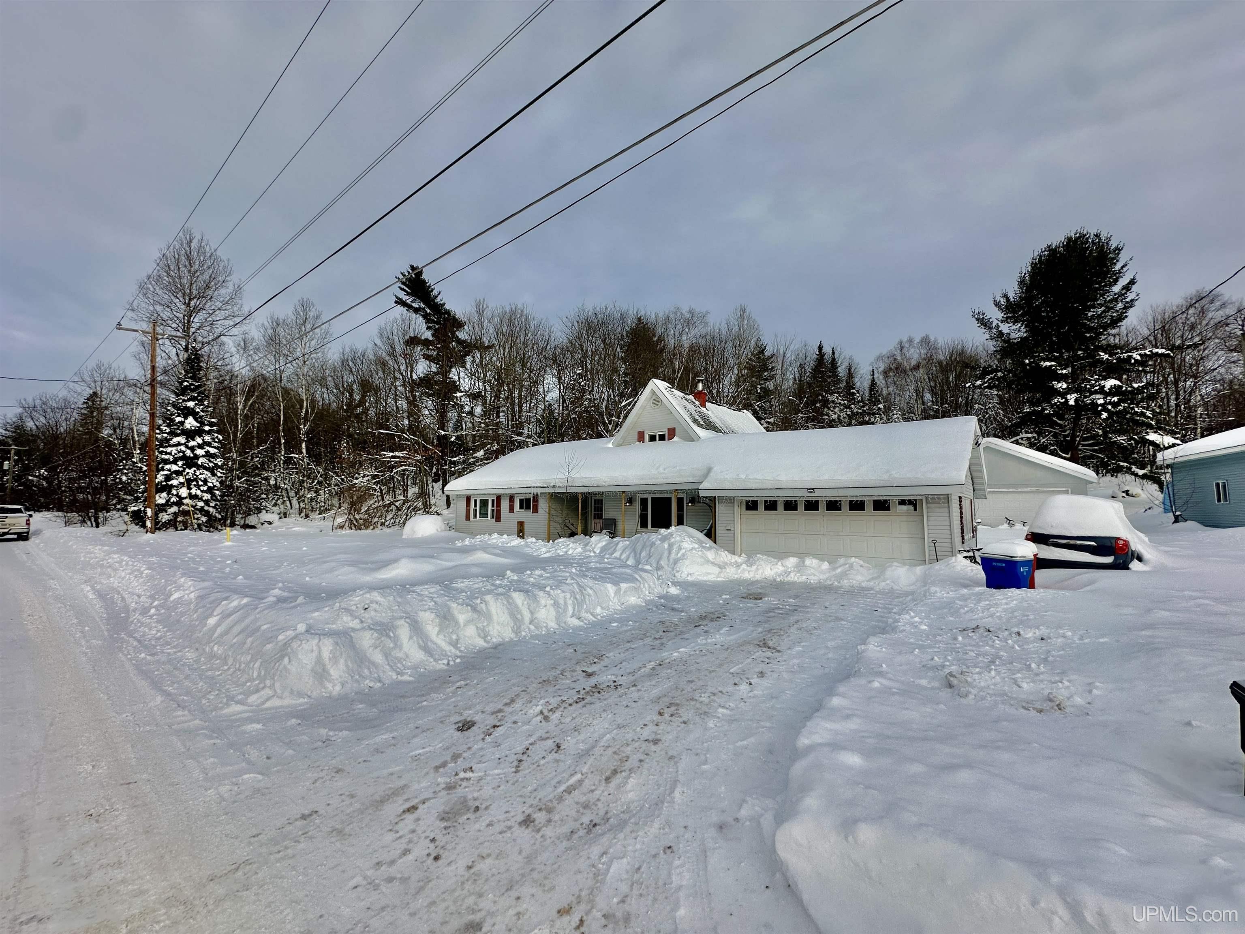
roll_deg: -0.5
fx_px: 504
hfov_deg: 102.1
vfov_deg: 85.7
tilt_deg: +5.5
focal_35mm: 14
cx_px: 622
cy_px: 467
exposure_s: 1/1511
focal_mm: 2.22
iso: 40
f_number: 2.2
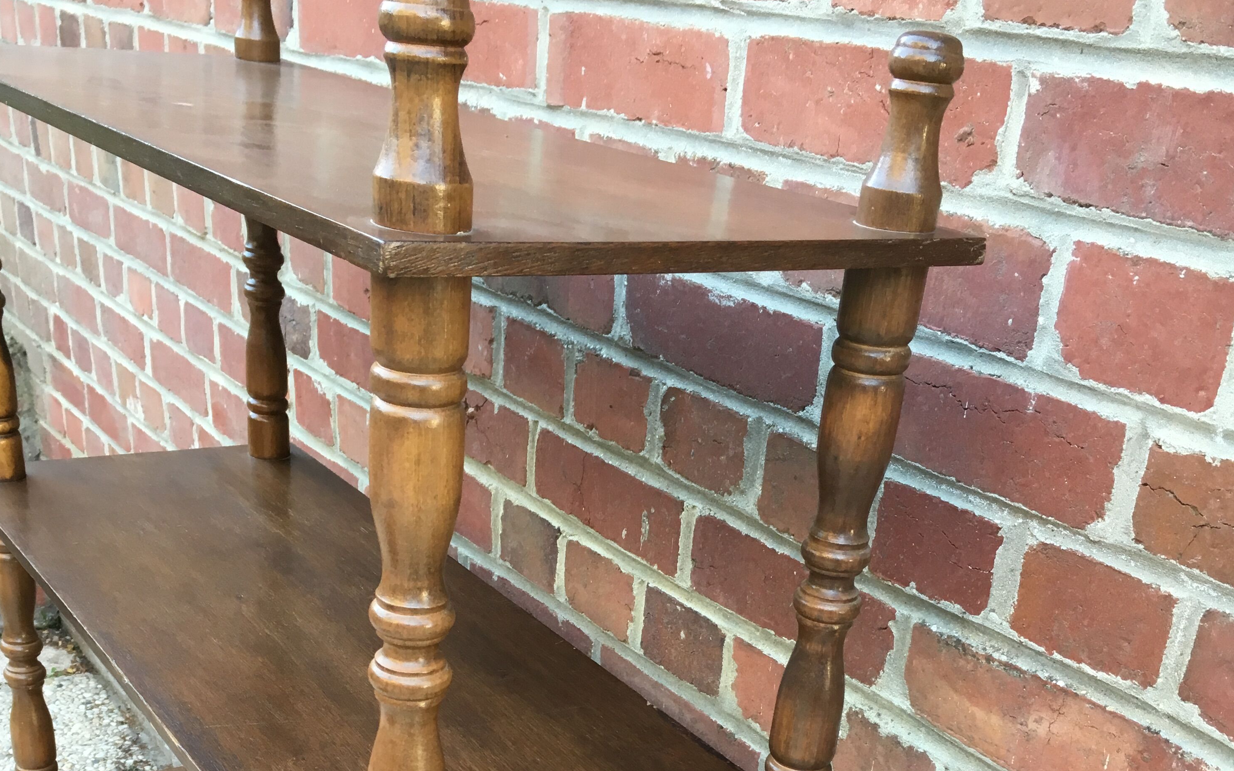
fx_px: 1412
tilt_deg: -29.3
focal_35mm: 42
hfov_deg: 47.2
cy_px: 788
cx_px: 604
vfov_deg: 28.5
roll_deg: -4.6
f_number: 2.2
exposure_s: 1/33
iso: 40
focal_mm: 4.15
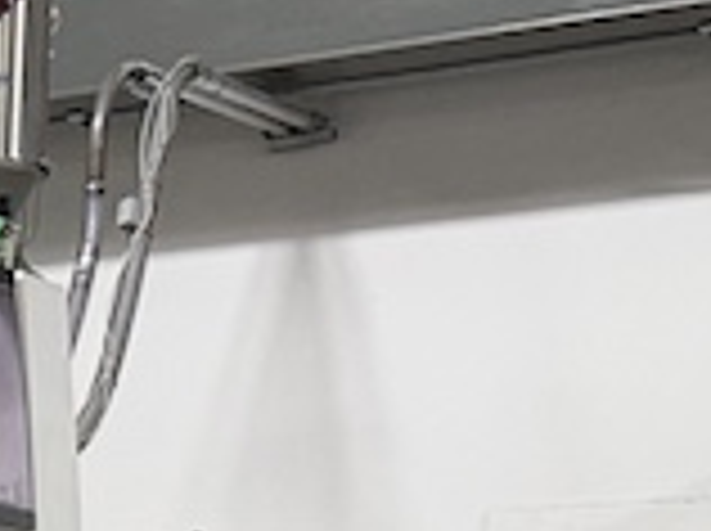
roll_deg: +0.1
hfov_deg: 9.8
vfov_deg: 9.1
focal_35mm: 156
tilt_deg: -1.8
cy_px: 900
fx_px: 3199
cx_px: -1404
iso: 320
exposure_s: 1/60
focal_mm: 6.76
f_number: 1.78
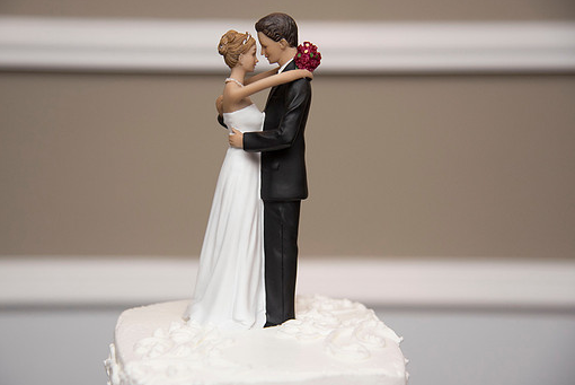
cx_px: 271
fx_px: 1199
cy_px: 187
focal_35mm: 75
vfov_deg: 18.2
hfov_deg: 27.0
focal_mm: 66
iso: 2000
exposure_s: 1/125
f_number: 4
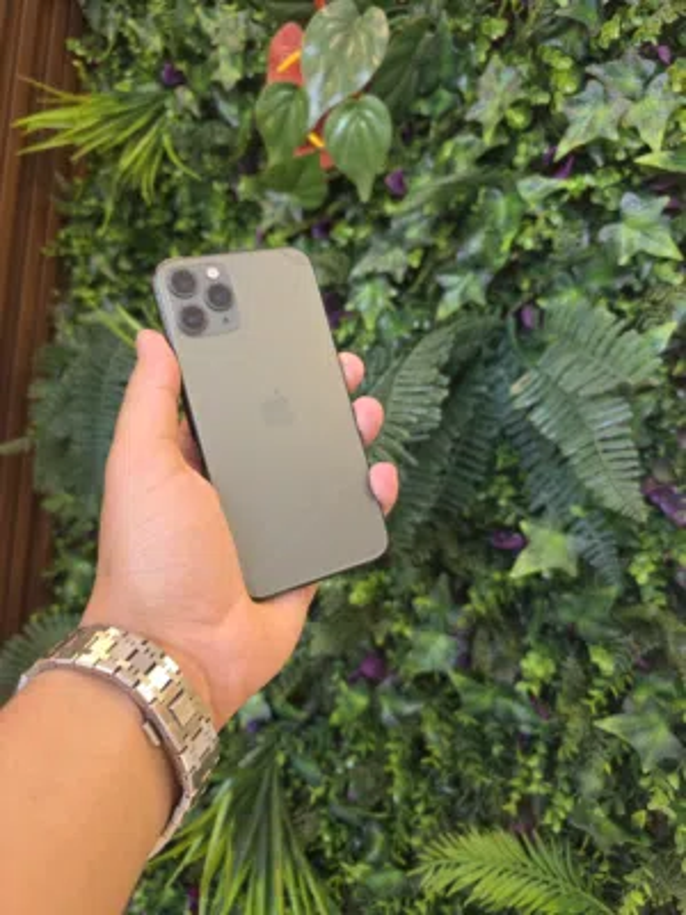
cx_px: 343
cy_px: 458
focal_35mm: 23
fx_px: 608
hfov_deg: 58.9
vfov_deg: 73.9
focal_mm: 6.3
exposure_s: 1/100
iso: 80
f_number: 1.7
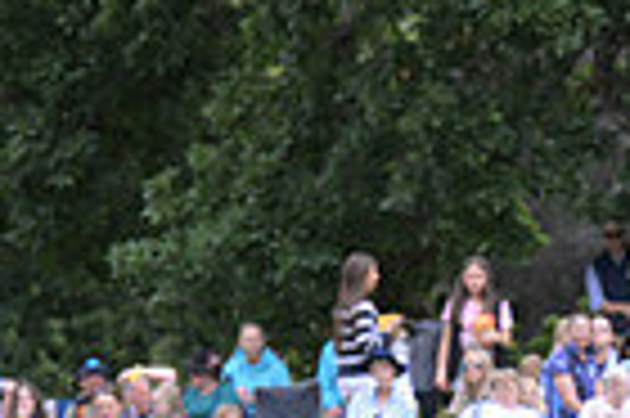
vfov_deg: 2.4
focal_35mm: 561
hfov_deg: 3.6
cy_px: 771
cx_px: 1206
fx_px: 9806
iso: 1800
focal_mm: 135
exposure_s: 1/1250
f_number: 5.6
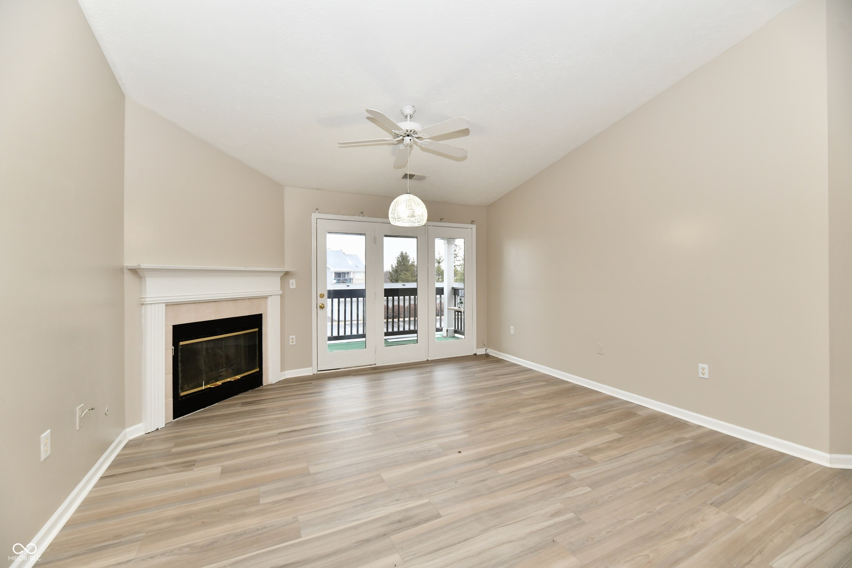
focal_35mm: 14
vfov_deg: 81.2
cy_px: 284
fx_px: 331
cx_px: 426
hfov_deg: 104.3
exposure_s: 1/60
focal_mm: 14
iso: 640
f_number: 6.3
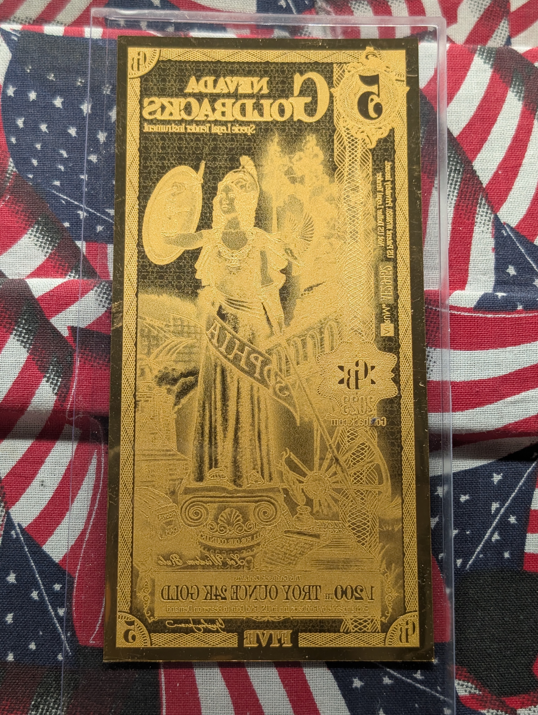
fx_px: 1013
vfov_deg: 38.9
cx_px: 269
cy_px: 358
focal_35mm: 49
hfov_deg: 29.7
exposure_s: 1/189
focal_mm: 6.9
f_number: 1.68
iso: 125
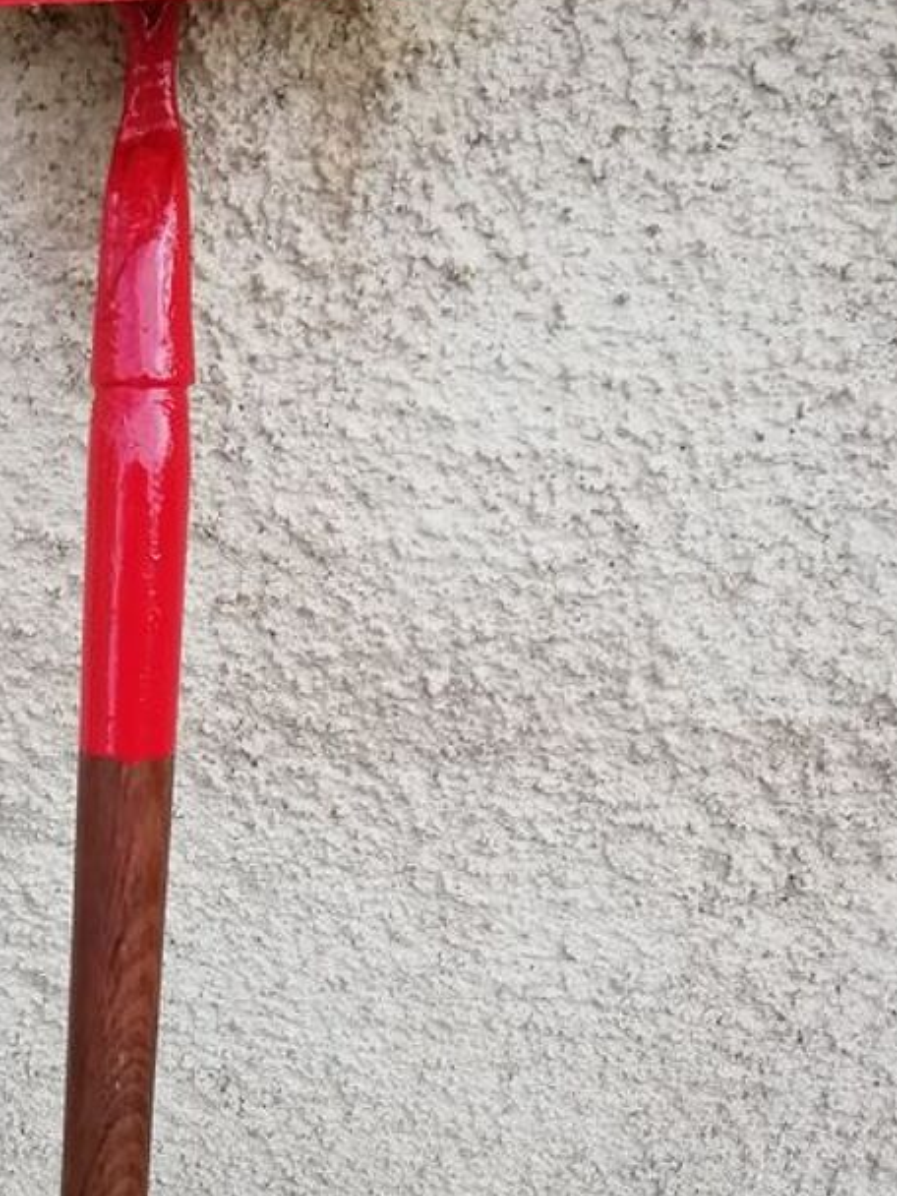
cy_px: 1002
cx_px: 116
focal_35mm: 57
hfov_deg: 25.0
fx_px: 1969
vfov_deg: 32.6
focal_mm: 3.21
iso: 50
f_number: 2.2
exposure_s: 1/296
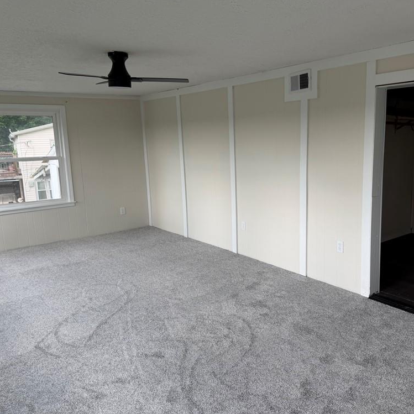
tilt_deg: -7.3
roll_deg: +1.5
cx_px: 264
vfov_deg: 55.6
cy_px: 208
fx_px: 392
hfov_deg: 54.8
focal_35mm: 29
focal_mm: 6.76
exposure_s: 1/448
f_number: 1.78
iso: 80
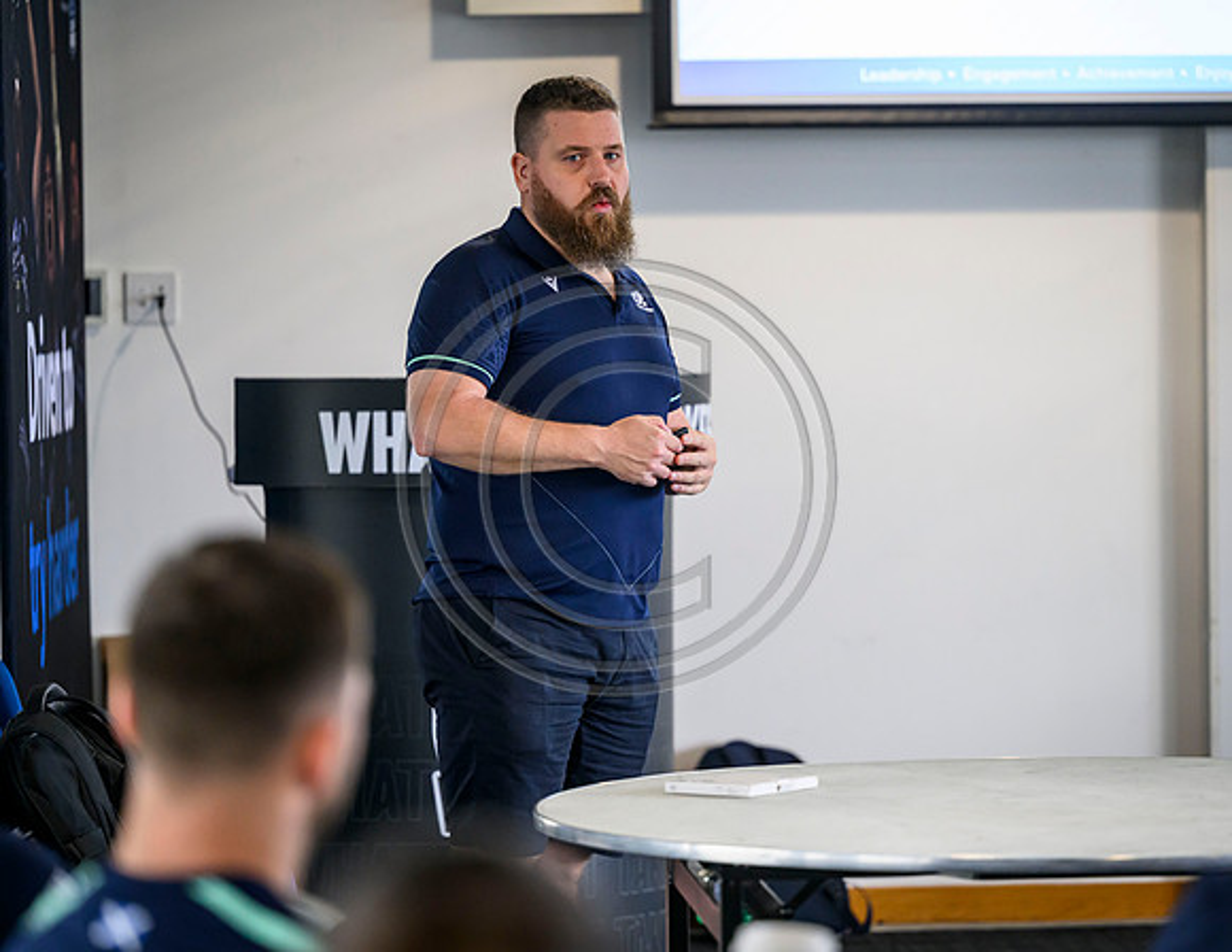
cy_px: 477
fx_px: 5481
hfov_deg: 12.8
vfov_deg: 9.9
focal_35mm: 152
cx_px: 653
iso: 2500
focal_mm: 135
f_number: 2.8
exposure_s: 1/500
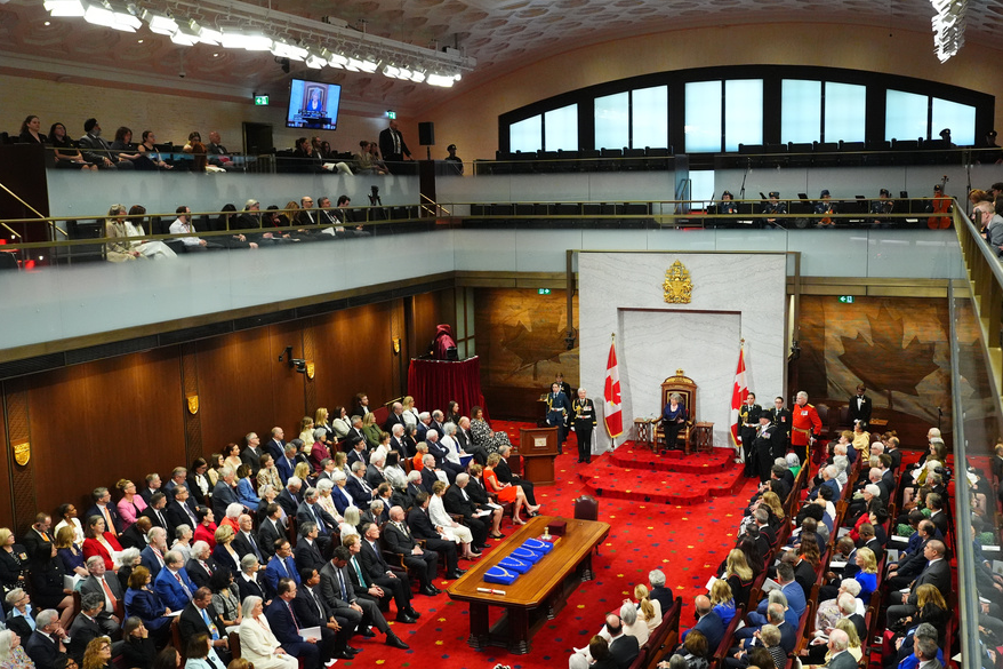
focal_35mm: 35
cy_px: 327
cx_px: 544
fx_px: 975
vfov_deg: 37.8
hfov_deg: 54.4
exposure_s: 1/400
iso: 6400
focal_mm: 30
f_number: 4
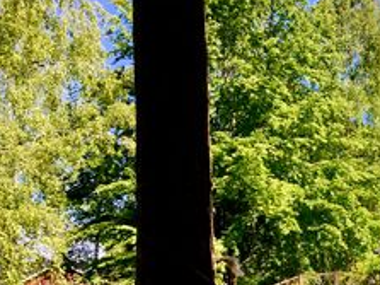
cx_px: 475
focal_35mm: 78
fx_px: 856
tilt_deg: -2.0
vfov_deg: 18.1
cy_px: 321
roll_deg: +1.0
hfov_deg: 22.7
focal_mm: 4.15
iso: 25
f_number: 2.2
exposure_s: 1/746
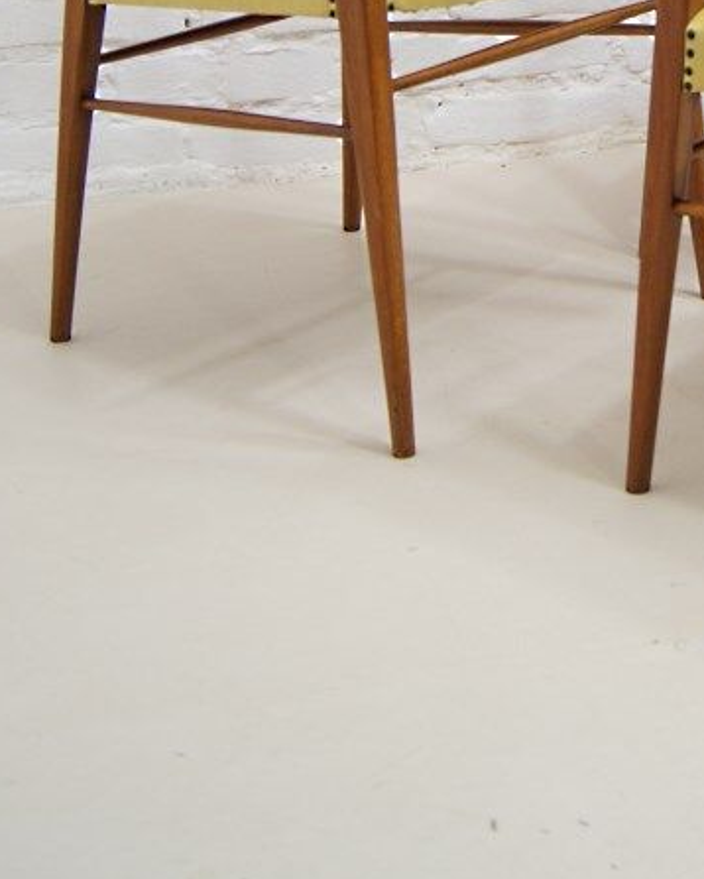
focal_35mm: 79
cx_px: 737
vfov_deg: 21.8
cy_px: -254
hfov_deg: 18.8
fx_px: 2056
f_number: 4
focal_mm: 20
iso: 200
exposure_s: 1/25
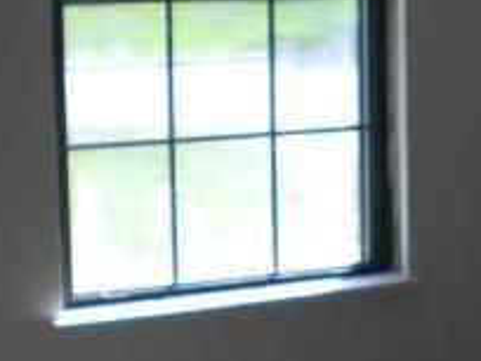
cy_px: 151
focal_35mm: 119
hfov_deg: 16.1
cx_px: 531
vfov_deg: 12.4
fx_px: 1654
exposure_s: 1/100
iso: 50
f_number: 3.1
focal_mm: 6.3
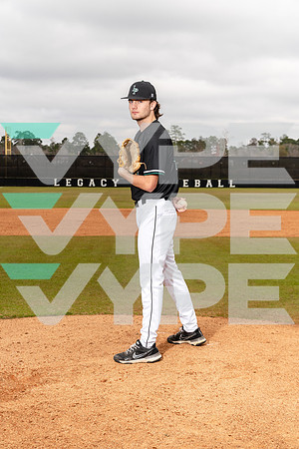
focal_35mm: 65
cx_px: 150
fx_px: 810
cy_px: 224
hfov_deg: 20.9
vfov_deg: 31.0
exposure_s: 1/250
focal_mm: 65
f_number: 6.3
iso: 100
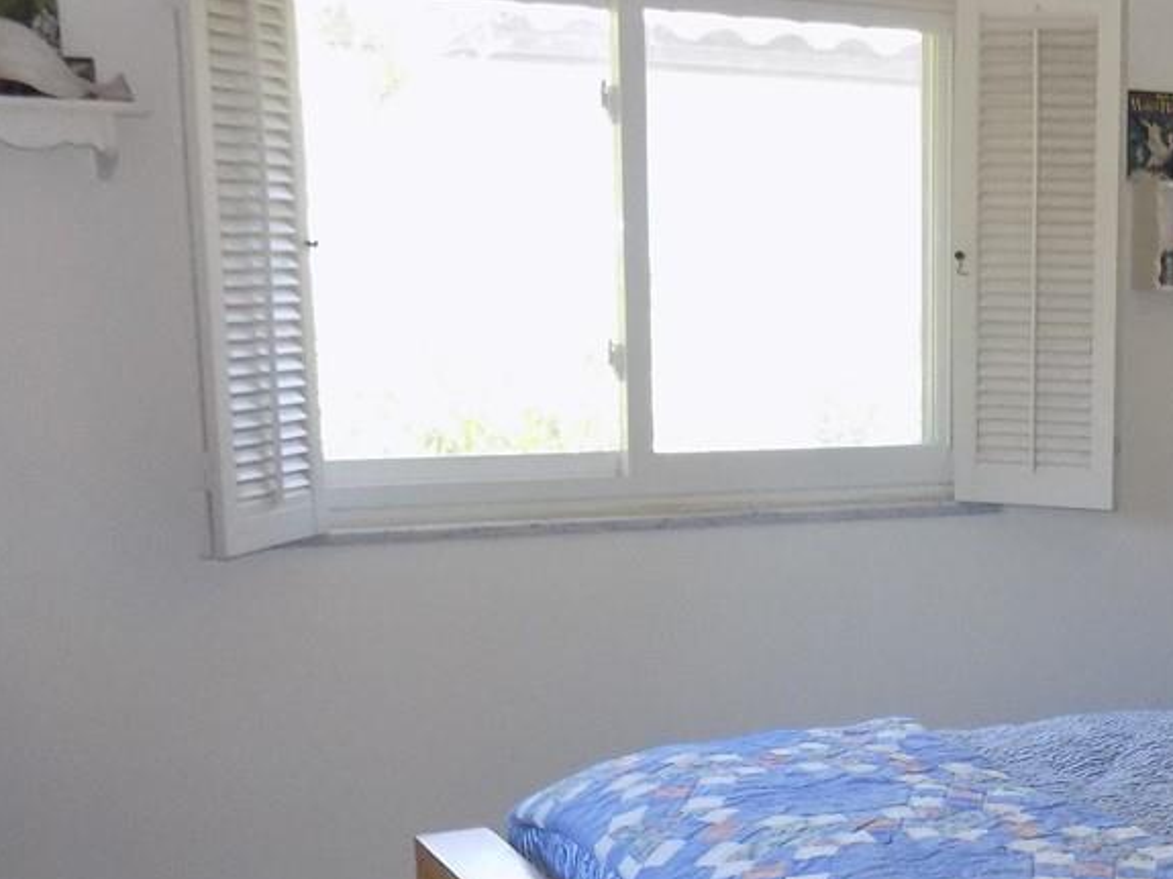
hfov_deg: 27.8
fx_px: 2168
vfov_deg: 22.5
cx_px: 1265
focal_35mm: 64
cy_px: 763
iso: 250
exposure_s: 1/30
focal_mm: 4
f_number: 3.1
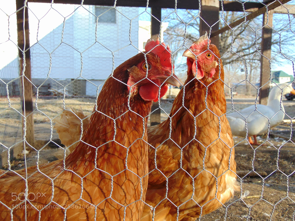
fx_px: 298
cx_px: 148
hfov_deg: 52.6
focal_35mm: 35
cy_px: 110
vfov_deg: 40.7
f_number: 3.2
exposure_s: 1/200
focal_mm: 6.3
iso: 80
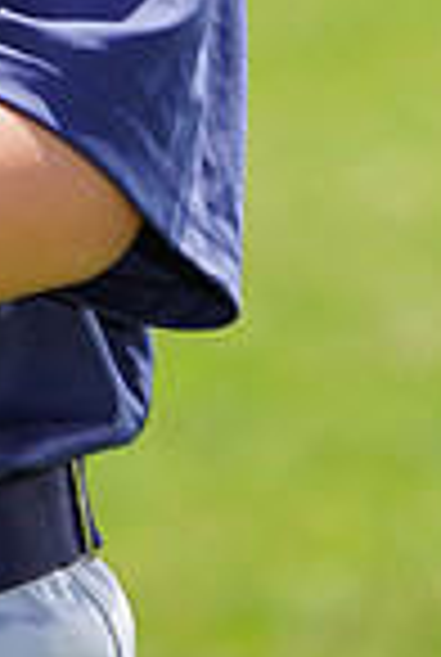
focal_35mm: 1002
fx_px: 18324
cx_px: -389
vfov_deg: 2.1
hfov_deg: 1.4
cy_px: -472
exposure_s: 1/250
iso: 100
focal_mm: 253
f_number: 7.1
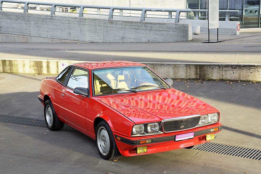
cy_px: 87
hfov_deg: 38.2
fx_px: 377
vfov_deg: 26.0
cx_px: 130
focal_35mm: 52
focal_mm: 52
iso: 320
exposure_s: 1/160
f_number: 9
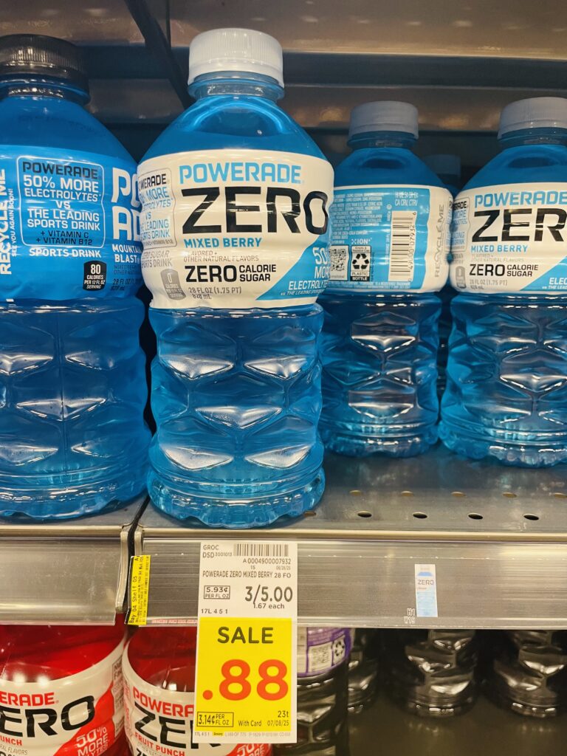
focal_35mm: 26
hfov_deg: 53.1
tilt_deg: -11.6
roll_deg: +0.1
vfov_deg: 67.3
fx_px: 568
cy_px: 378
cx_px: 284
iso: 160
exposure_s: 1/60
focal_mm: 4.2
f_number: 1.6
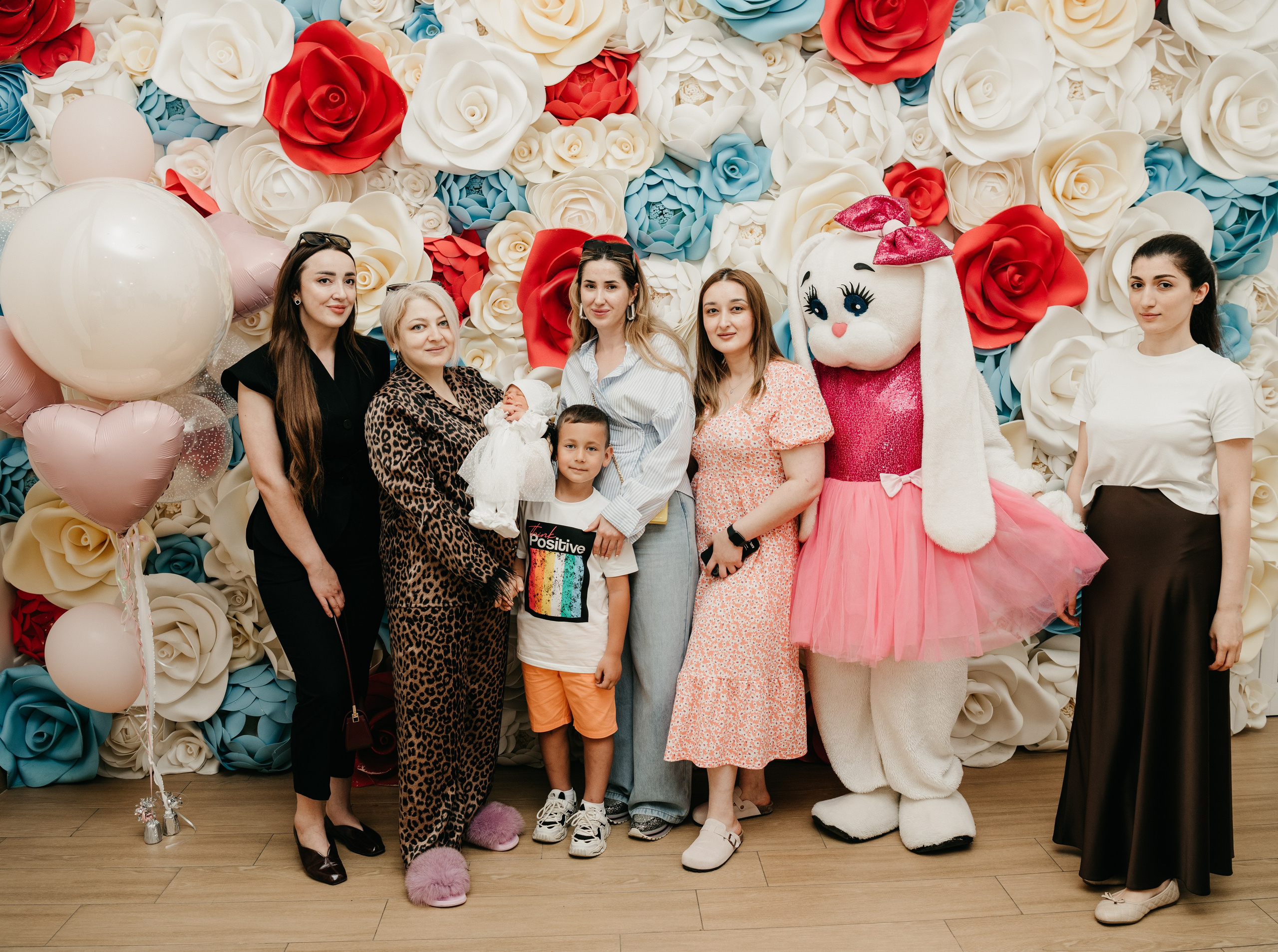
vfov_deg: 49.4
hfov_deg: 63.4
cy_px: 467
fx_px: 1036
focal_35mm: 28
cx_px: 636
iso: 200
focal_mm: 24
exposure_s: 1/160
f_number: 5
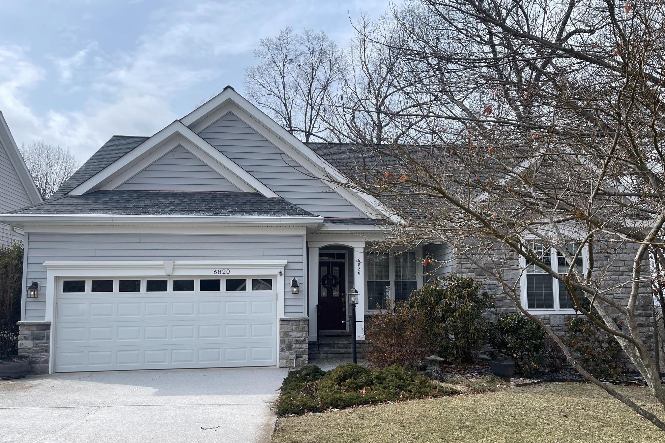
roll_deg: +0.3
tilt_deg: +6.7
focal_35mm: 27
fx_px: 499
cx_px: 341
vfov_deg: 47.8
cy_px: 257
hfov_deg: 67.4
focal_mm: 5.1
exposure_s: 1/2433
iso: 32
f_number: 1.6
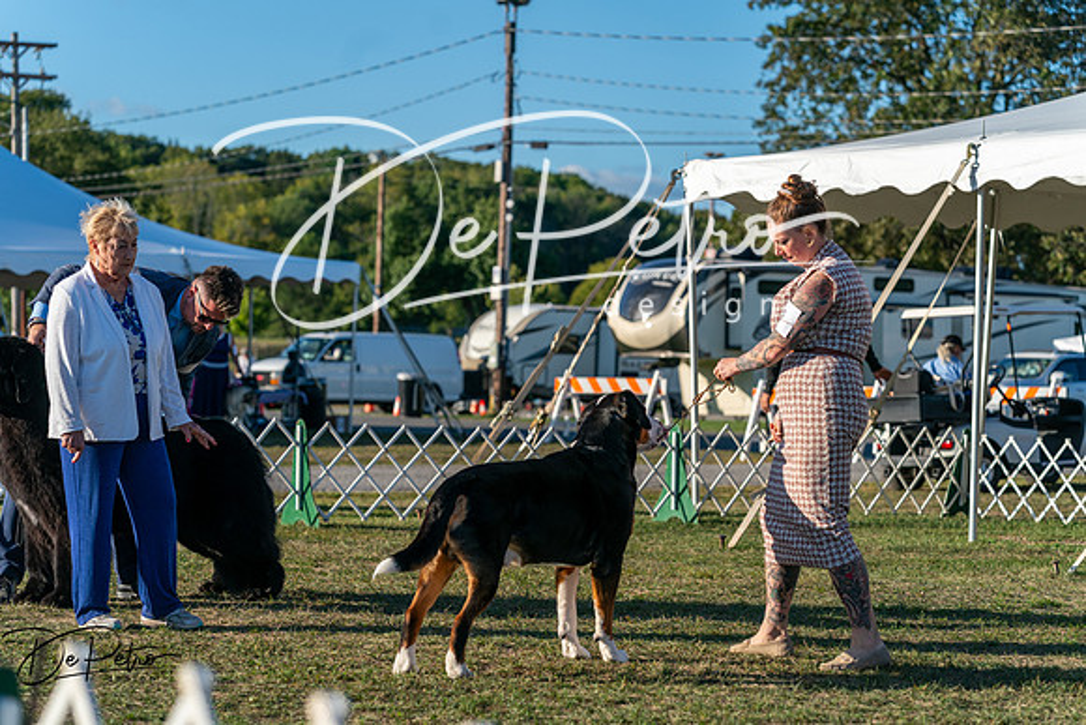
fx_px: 3168
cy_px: 362
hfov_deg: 19.5
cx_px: 543
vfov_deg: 13.0
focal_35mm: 105
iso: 200
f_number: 4.5
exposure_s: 1/1250
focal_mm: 105
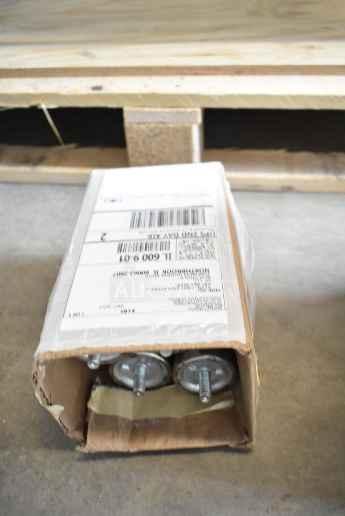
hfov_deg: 41.7
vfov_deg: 59.5
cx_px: 172
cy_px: 258
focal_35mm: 32
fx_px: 452
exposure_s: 1/50
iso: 1600
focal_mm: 21
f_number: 3.8
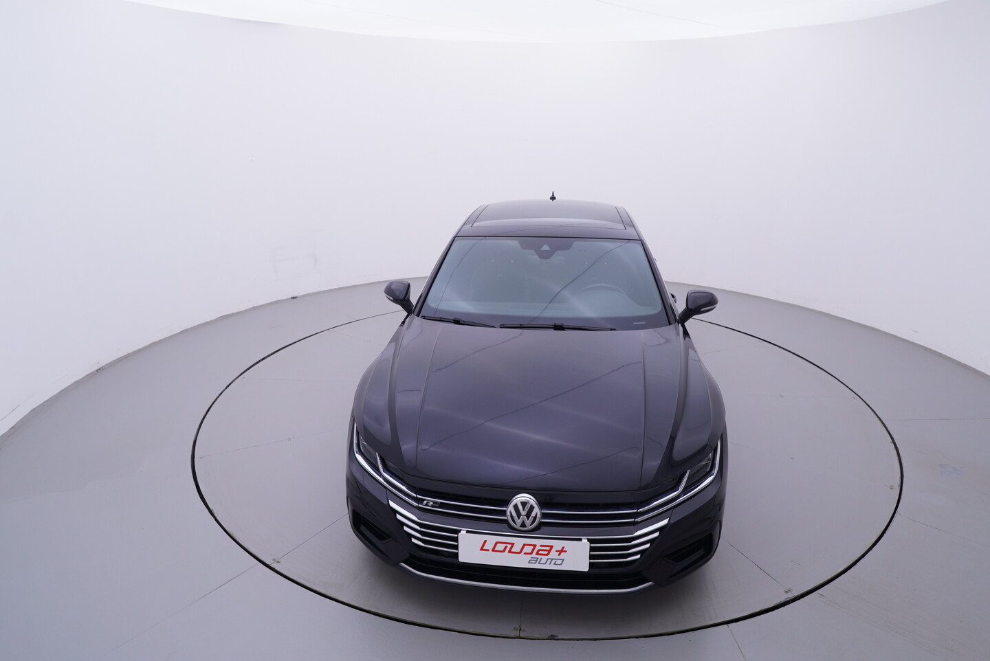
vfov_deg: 56.2
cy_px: 330
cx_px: 495
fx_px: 619
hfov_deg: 77.3
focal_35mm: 22
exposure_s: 1/80
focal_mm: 15
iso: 200
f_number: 5
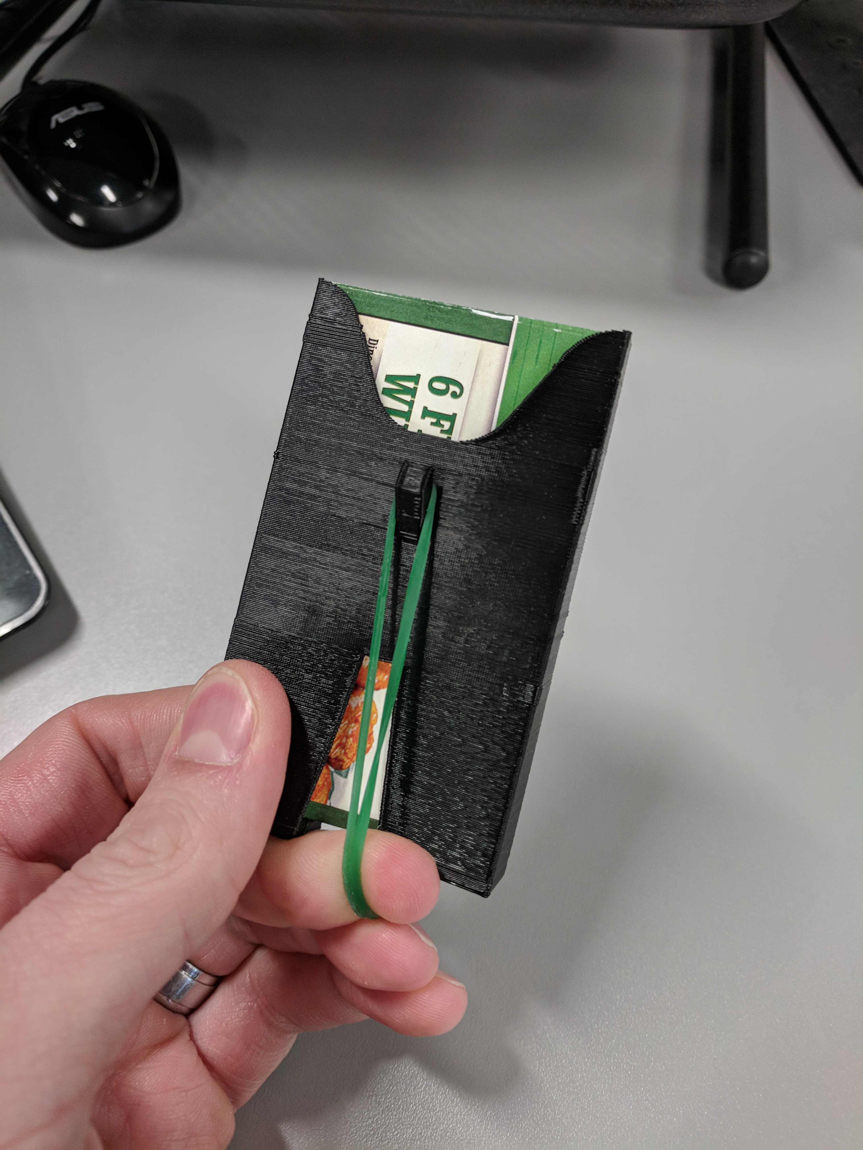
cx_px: 432
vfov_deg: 67.3
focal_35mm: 26
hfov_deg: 53.1
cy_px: 575
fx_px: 864
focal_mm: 4.67
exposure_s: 1/60
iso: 227
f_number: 2
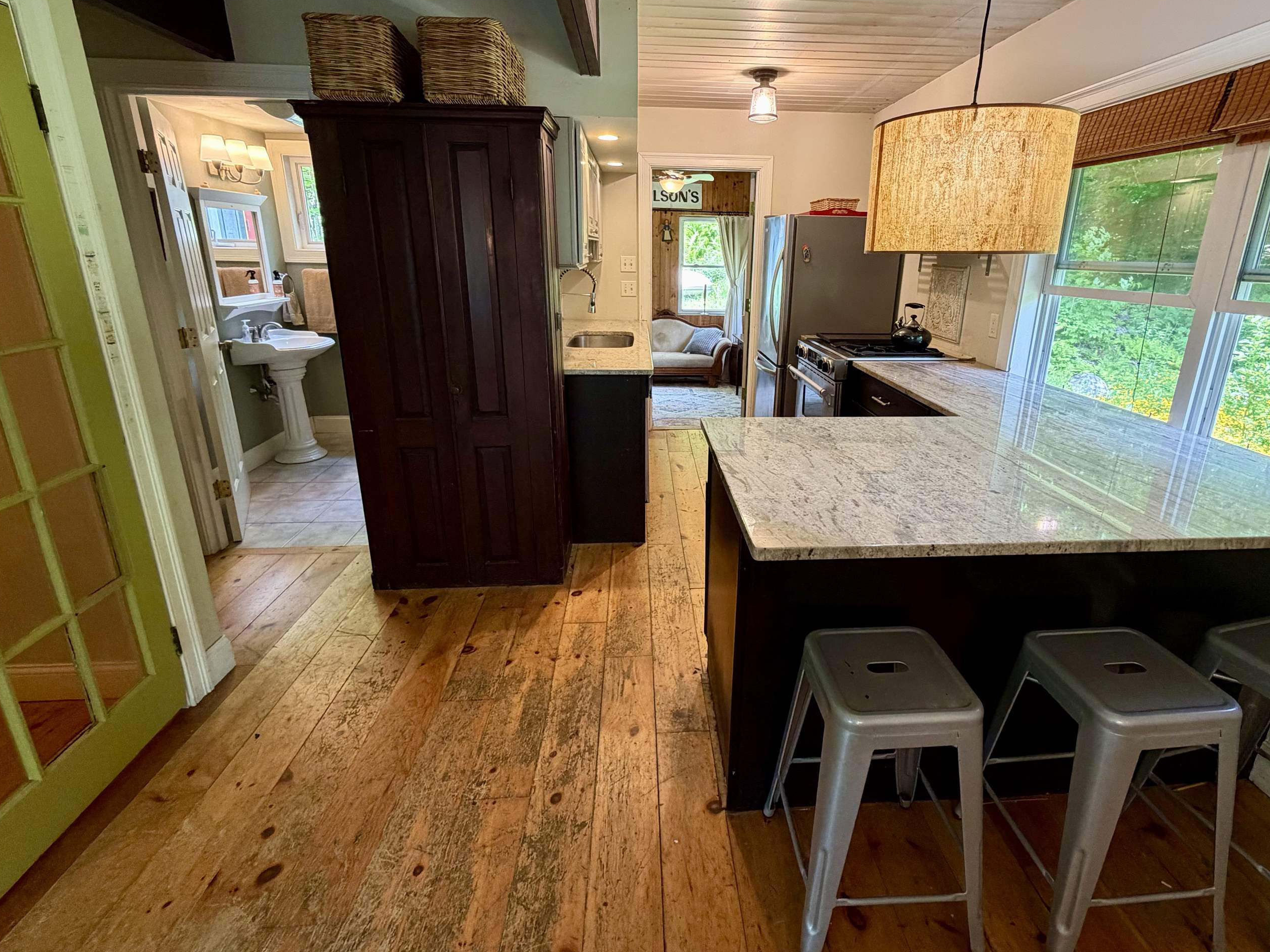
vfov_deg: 74.6
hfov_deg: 90.9
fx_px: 624
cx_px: 684
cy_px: 435
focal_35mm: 17
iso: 200
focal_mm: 2.22
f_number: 2.2
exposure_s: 1/60
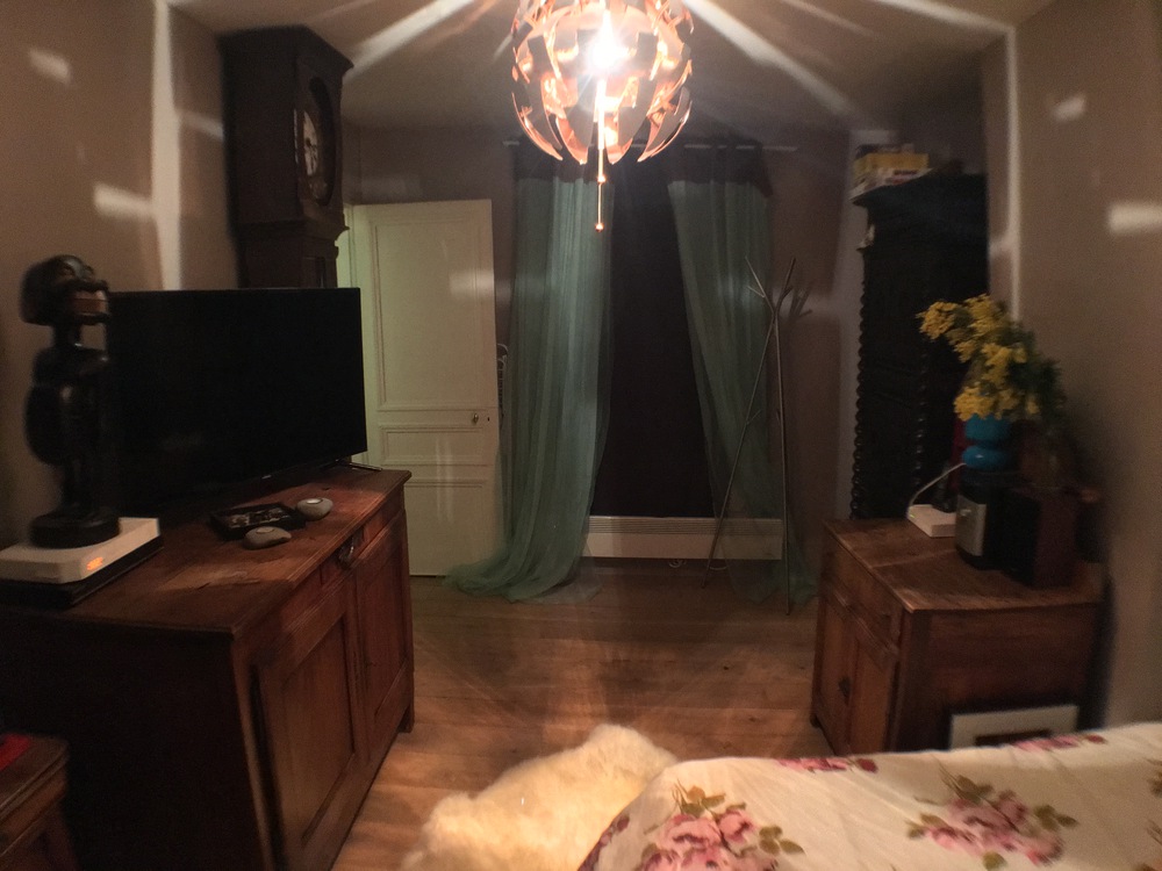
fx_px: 973
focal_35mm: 29
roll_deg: -1.0
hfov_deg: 61.7
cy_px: 436
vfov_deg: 48.2
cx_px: 581
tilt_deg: -8.2
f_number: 2.2
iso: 400
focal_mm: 4.15
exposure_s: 1/17
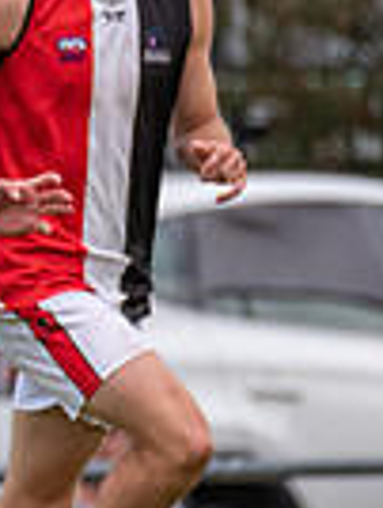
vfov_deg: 0.8
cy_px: 76
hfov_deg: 0.6
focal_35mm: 2541
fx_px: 37367
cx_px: -650
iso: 800
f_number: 6.3
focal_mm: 460
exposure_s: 1/1250
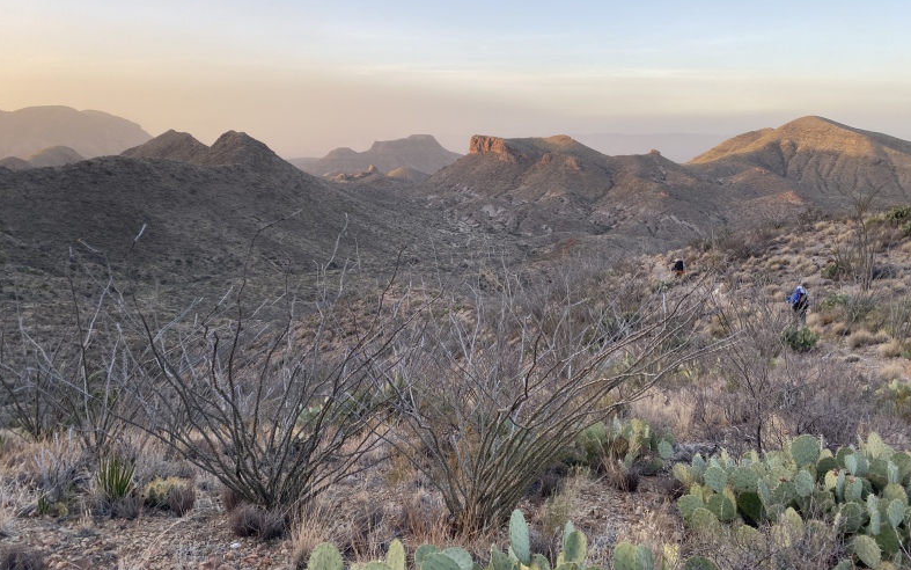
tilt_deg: -10.0
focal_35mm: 28
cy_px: 234
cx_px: 458
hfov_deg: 66.5
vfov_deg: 44.4
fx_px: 695
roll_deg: +0.0
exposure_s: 1/451
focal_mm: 4.25
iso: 32
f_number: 1.8
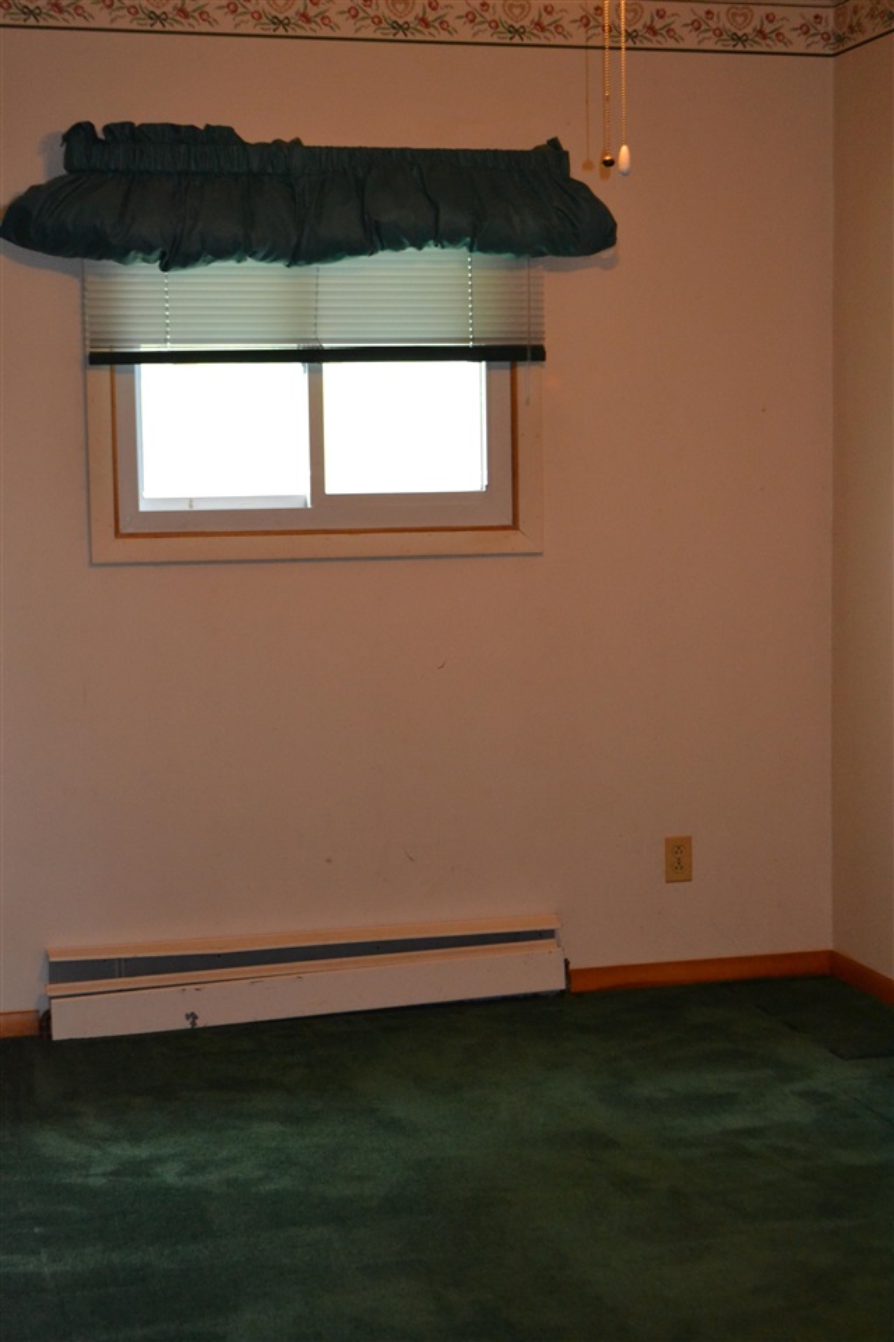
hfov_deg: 22.6
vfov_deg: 33.4
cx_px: 447
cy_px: 671
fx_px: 2235
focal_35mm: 60
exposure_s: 1/60
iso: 1400
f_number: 5.3
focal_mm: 40
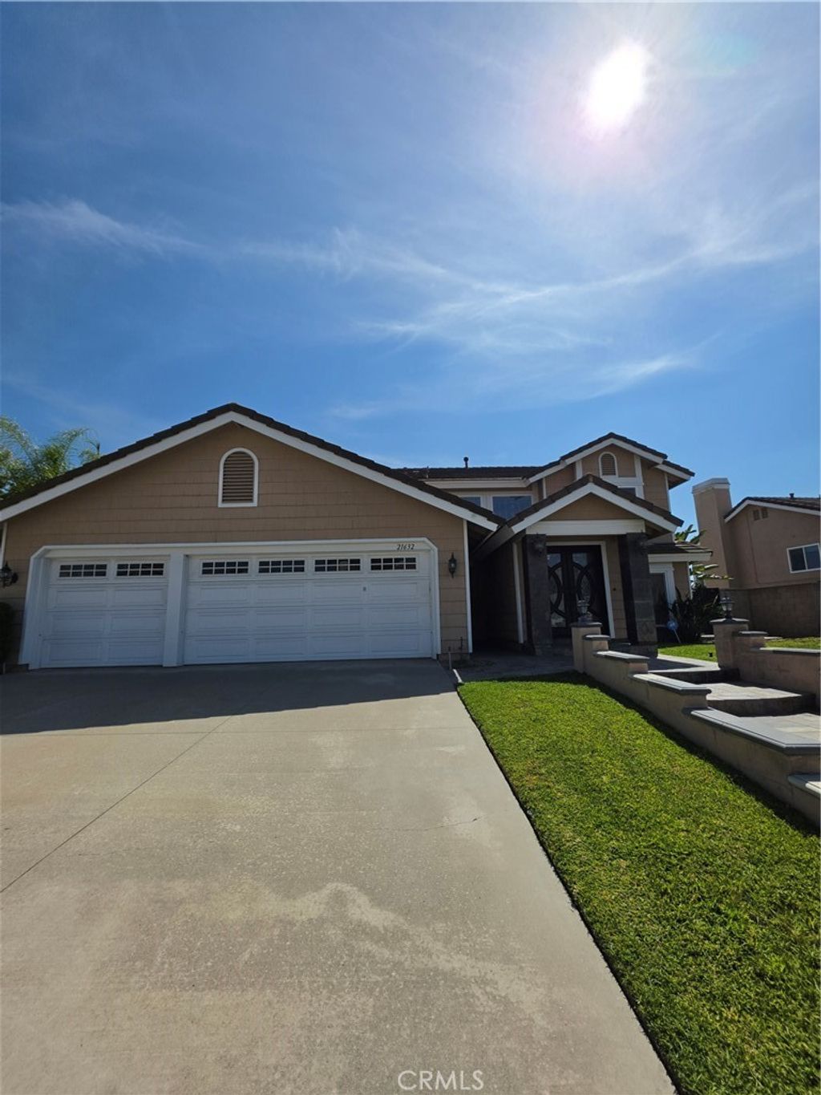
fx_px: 411
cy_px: 548
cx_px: 410
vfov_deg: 106.2
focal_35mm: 13
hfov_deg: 89.9
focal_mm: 2.2
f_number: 1.9
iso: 32
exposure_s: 1/4863
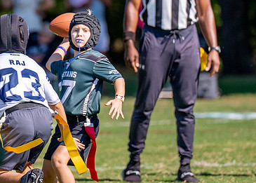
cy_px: 49
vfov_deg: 2.4
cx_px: 38
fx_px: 4328
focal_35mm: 595
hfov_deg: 3.4
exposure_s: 1/4000
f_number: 2.8
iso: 250
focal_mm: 200
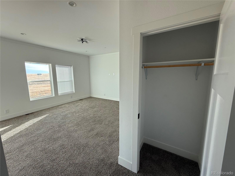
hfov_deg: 102.1
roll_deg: +0.7
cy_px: 88
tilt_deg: -7.8
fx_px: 95
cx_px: 118
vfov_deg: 85.7
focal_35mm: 14
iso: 50
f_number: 2.2
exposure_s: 1/108
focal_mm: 2.22
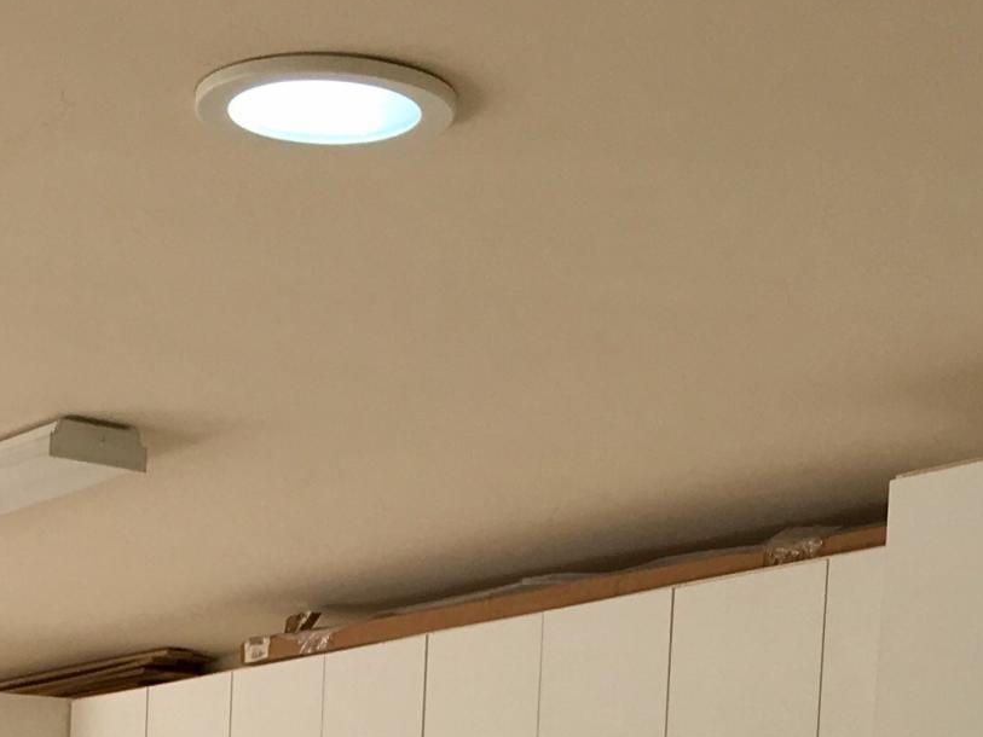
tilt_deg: -3.4
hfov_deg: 17.6
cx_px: -160
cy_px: 1287
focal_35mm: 107
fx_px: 3039
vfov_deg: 12.7
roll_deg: -1.7
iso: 25
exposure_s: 1/135
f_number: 2.2
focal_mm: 4.15
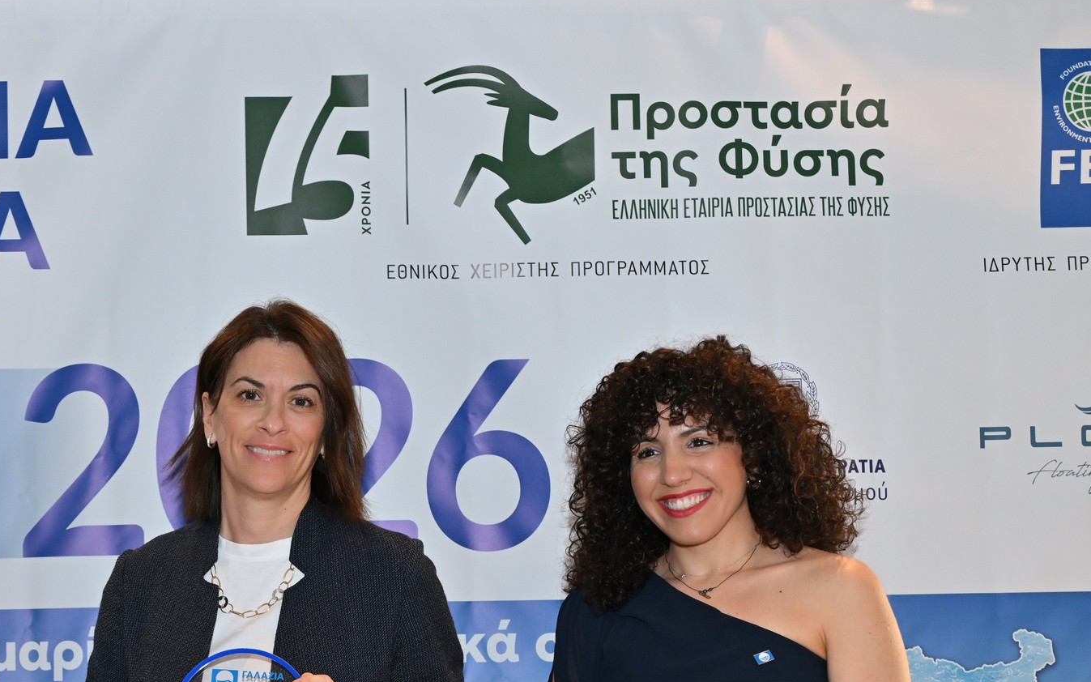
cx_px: 228
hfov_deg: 29.2
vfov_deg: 18.6
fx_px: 2052
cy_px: 586
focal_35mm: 69
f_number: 4
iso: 1000
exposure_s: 1/160
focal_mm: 38
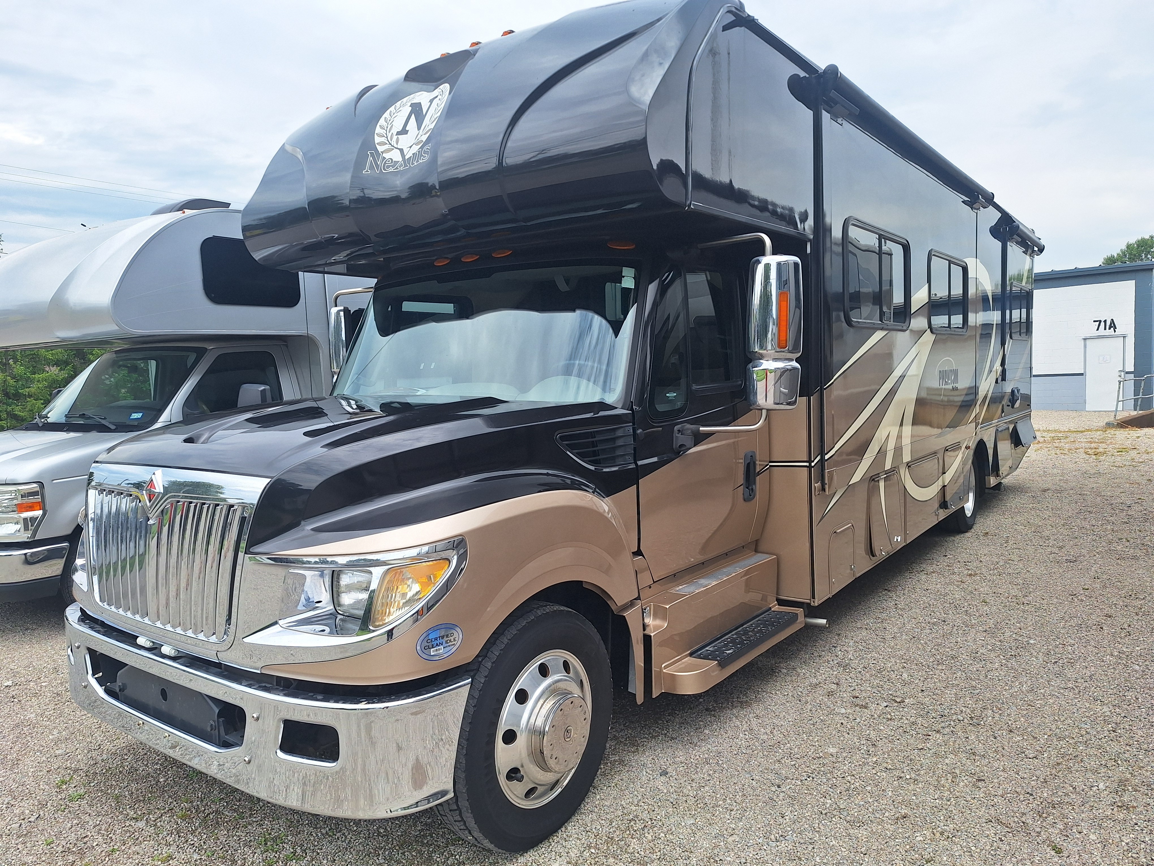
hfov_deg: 73.9
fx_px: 767
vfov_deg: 58.9
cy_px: 433
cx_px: 577
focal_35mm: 23
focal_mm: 5.54
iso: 40
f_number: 1.8
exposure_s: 1/1399
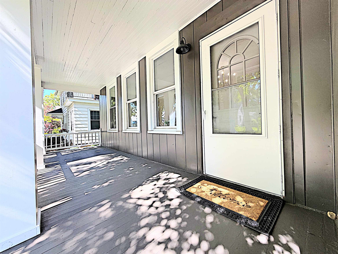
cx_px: 169
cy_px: 127
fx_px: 137
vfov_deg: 85.7
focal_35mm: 14
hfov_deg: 102.1
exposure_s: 1/121
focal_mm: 2.22
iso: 50
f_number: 2.2
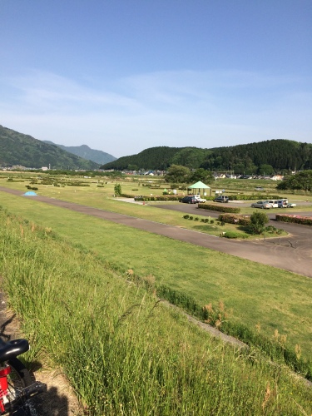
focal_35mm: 29
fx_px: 349
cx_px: 156
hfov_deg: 48.2
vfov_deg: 61.7
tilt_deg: -5.6
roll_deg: -1.4
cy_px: 208
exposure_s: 1/2053
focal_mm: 4.15
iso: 32
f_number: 2.2
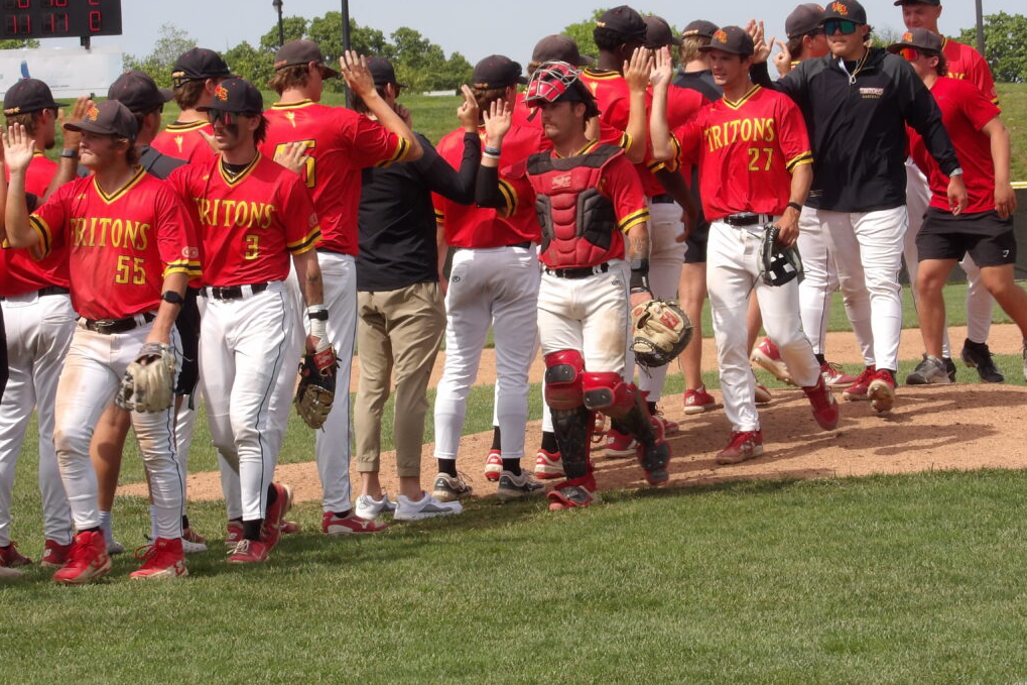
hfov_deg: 8.9
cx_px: 513
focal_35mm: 232
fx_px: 6617
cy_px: 310
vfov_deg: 5.9
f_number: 8
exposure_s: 1/180
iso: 100
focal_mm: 39.8
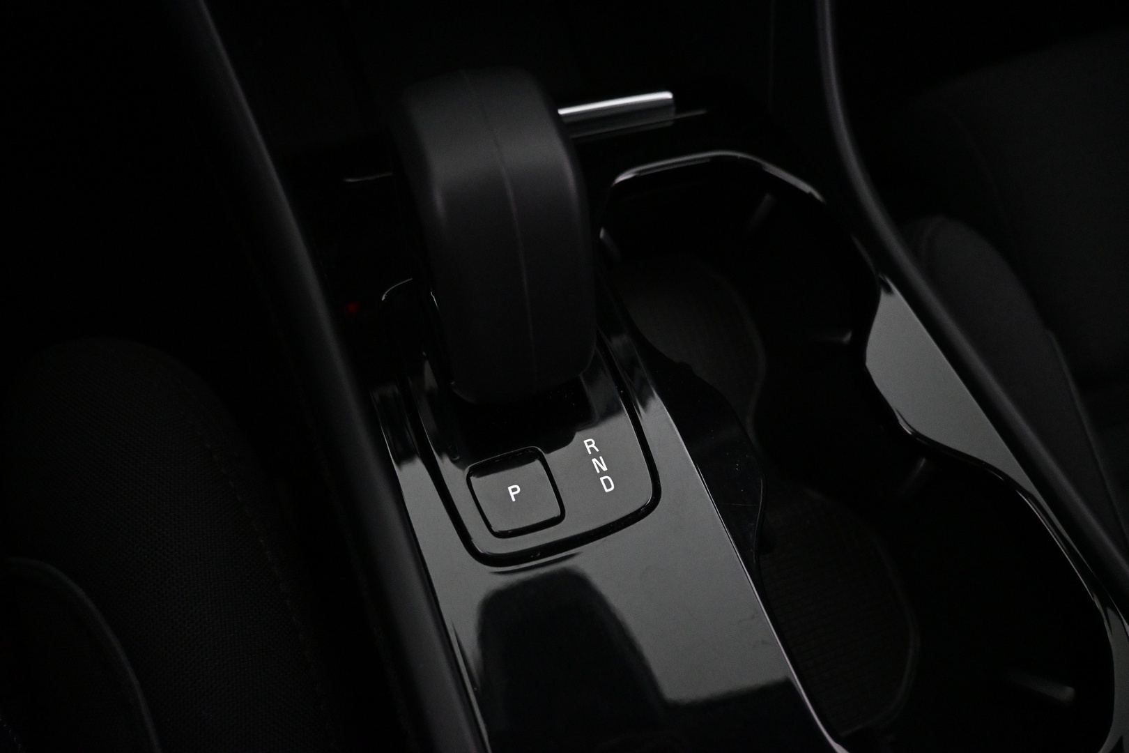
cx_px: 564
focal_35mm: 24
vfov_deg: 53.1
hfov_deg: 73.7
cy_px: 376
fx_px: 753
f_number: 3.5
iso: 4000
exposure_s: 1/100
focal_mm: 16
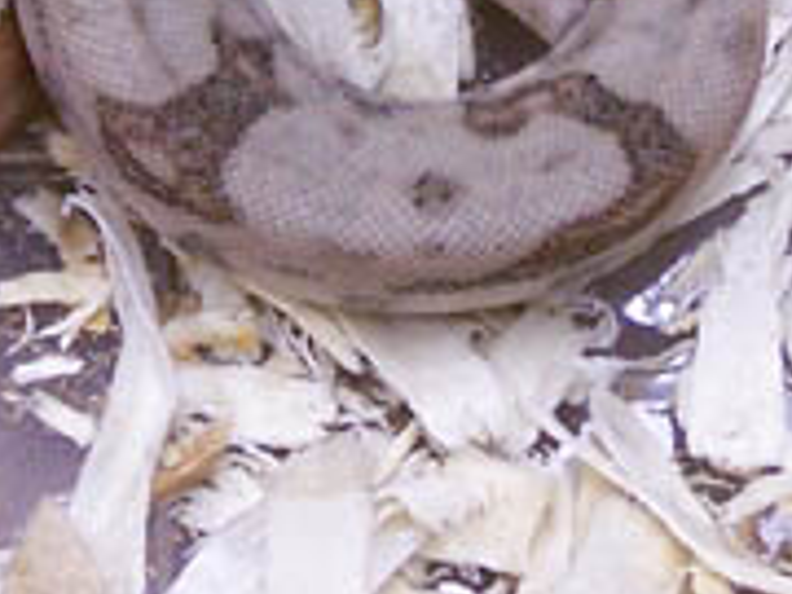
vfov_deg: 3.2
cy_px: -255
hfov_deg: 4.2
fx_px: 10685
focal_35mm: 467
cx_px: 378
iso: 140
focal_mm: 17.5
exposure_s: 1/15
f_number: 3.2
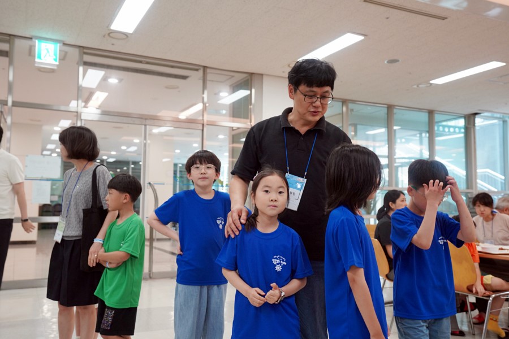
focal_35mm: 34
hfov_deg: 55.8
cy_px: 170
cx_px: 254
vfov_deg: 38.9
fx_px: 481
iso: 1600
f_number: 4
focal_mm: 34
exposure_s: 1/160
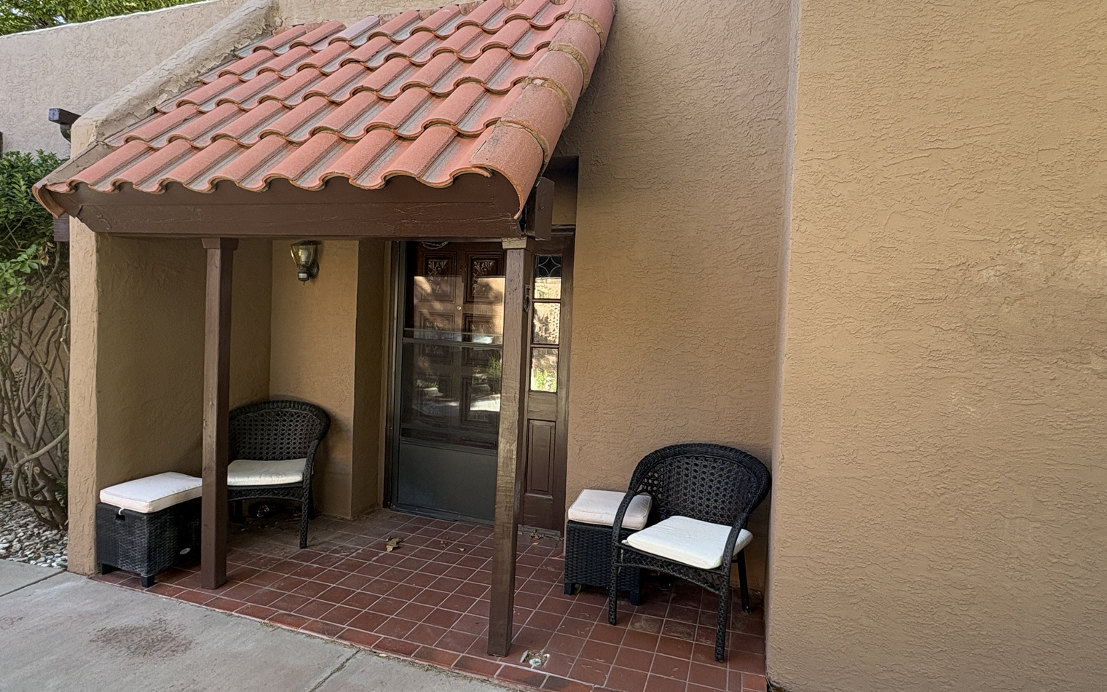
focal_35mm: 20
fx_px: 603
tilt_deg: -1.6
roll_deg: -1.4
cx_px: 558
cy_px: 334
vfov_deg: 59.6
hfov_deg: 85.1
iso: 100
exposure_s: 1/99
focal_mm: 2.22
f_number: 2.2
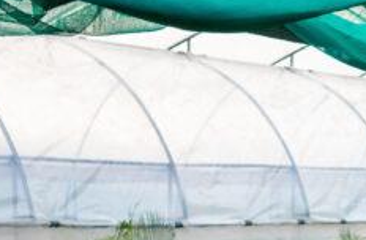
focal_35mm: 153
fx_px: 1547
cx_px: 486
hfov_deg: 13.0
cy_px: 384
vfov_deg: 8.6
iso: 500
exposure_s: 1/500
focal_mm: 23
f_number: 2
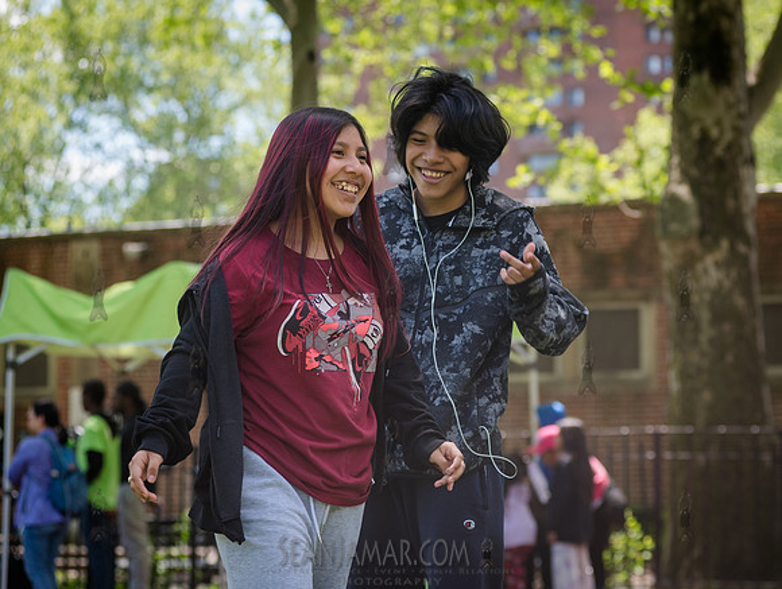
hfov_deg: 18.0
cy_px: 269
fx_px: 2463
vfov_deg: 13.6
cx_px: 498
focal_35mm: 109
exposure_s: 1/400
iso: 200
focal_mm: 86
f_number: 4
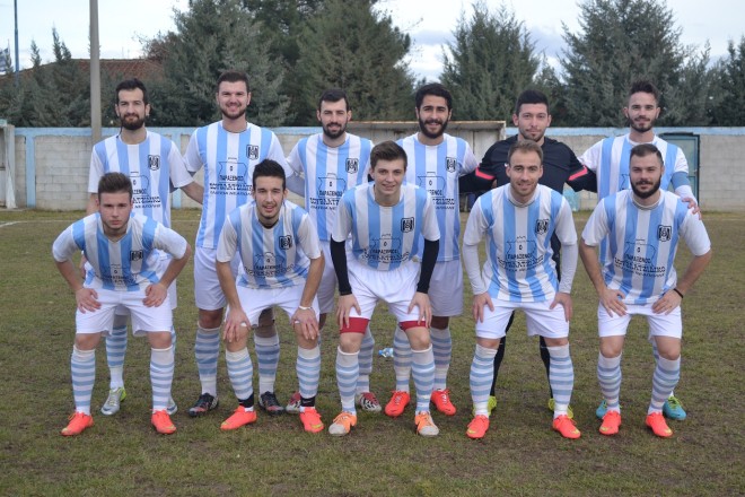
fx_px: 1242
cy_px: 248
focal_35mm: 60
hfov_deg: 33.4
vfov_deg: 22.6
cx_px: 372
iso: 400
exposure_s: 1/640
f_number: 5.3
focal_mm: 40
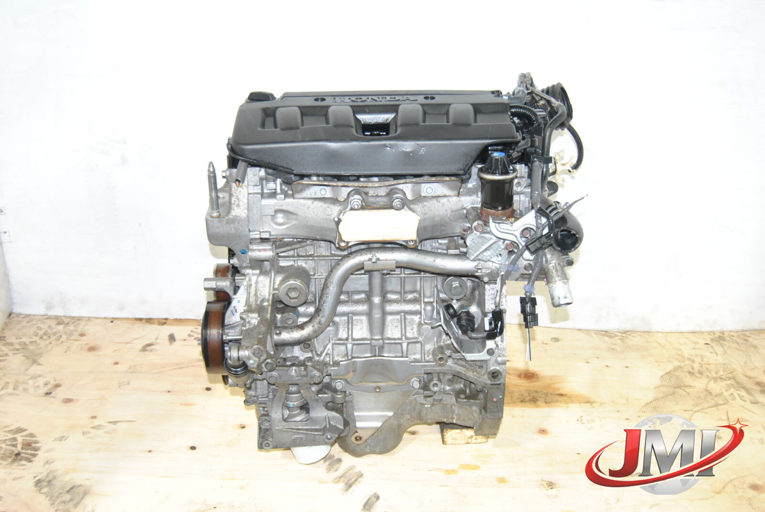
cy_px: 256
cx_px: 382
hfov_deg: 46.3
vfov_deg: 32.0
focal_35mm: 42
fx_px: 894
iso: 800
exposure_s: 1/60
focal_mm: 28
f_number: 5
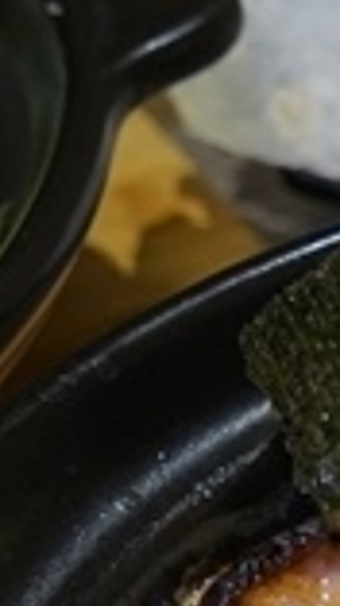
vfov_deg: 12.3
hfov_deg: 6.6
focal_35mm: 171
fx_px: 2748
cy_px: 758
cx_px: 947
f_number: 5
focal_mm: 32
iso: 640
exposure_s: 1/60
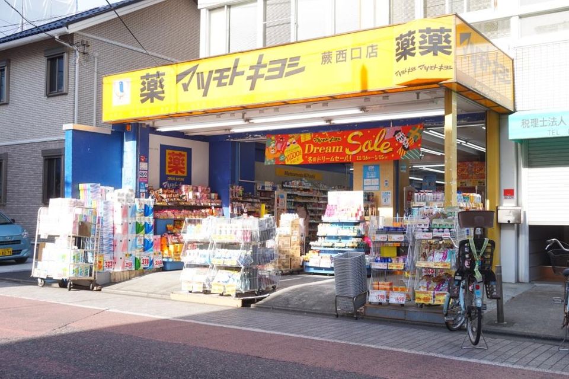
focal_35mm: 40
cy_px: 190
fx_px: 640
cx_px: 284
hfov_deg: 47.9
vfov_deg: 33.0
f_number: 7.1
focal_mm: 27
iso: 100
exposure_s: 1/80
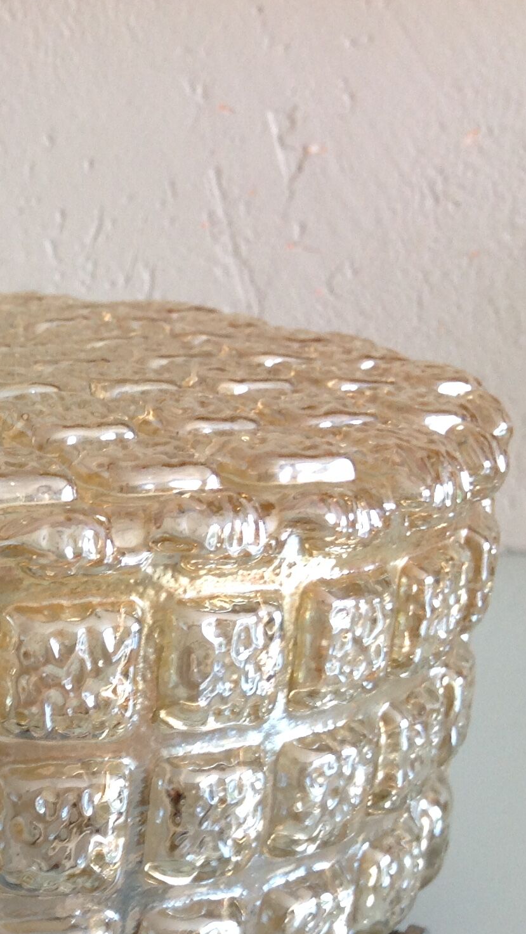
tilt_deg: -18.3
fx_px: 1661
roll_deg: -1.2
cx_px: -203
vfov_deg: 31.2
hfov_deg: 16.7
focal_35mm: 67
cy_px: 609
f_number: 2.4
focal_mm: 4.28
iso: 64
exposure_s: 1/15
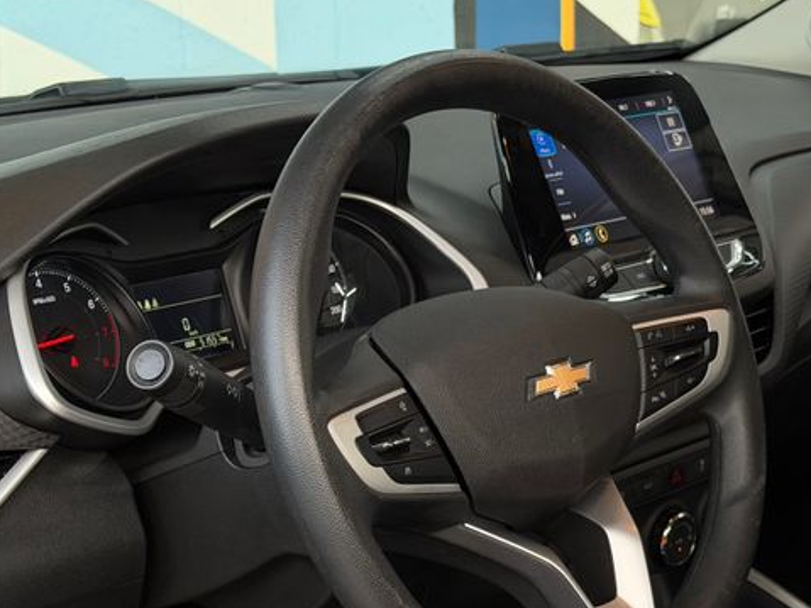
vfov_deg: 19.1
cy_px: 396
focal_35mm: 77
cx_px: 532
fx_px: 1804
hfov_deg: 25.2
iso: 160
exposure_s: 1/181
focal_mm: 6.76
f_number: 1.78
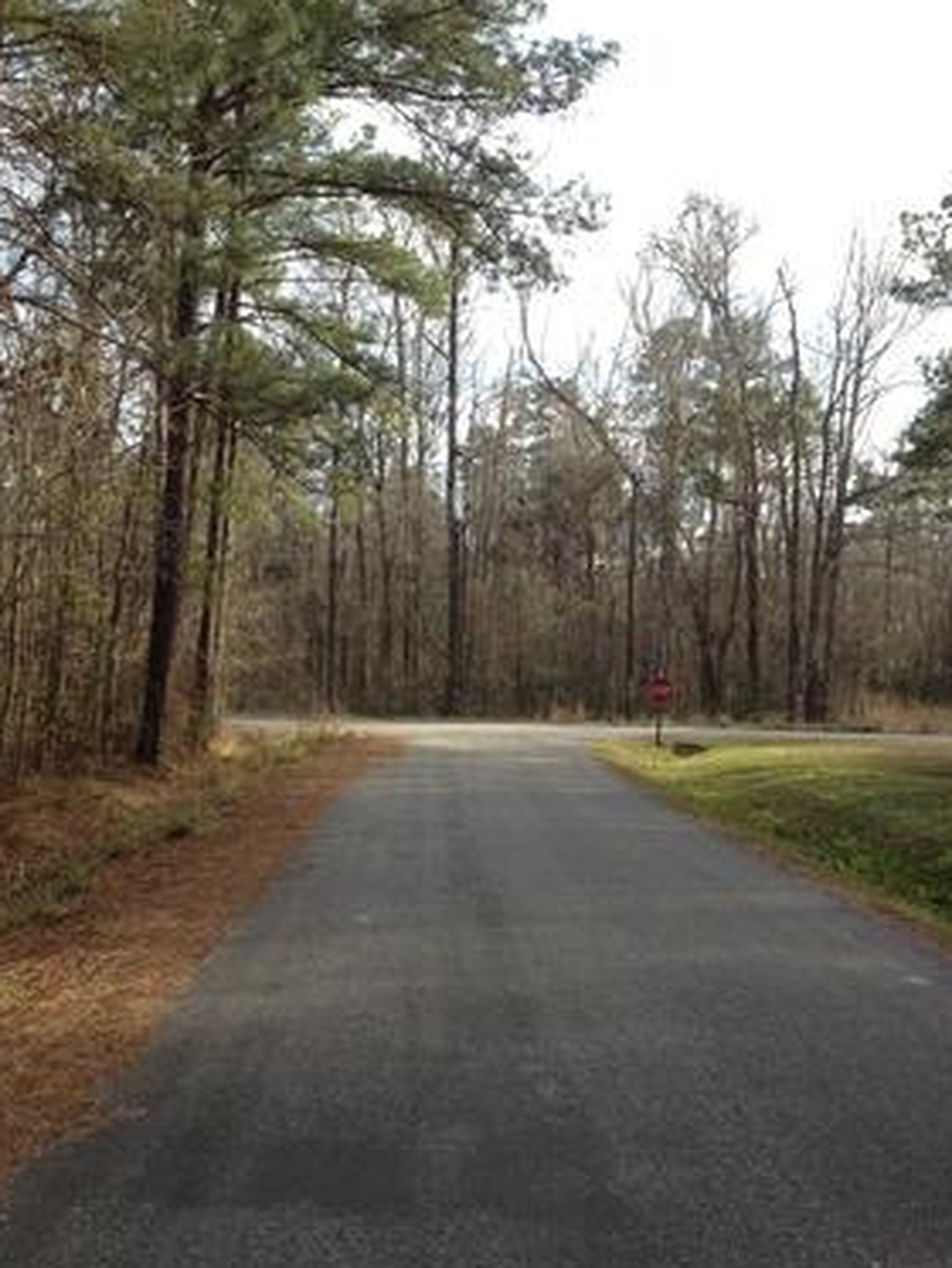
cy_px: 687
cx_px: 354
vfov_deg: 42.0
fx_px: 1649
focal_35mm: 45
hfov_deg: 32.0
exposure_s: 1/317
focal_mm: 4.28
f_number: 2.4
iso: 50
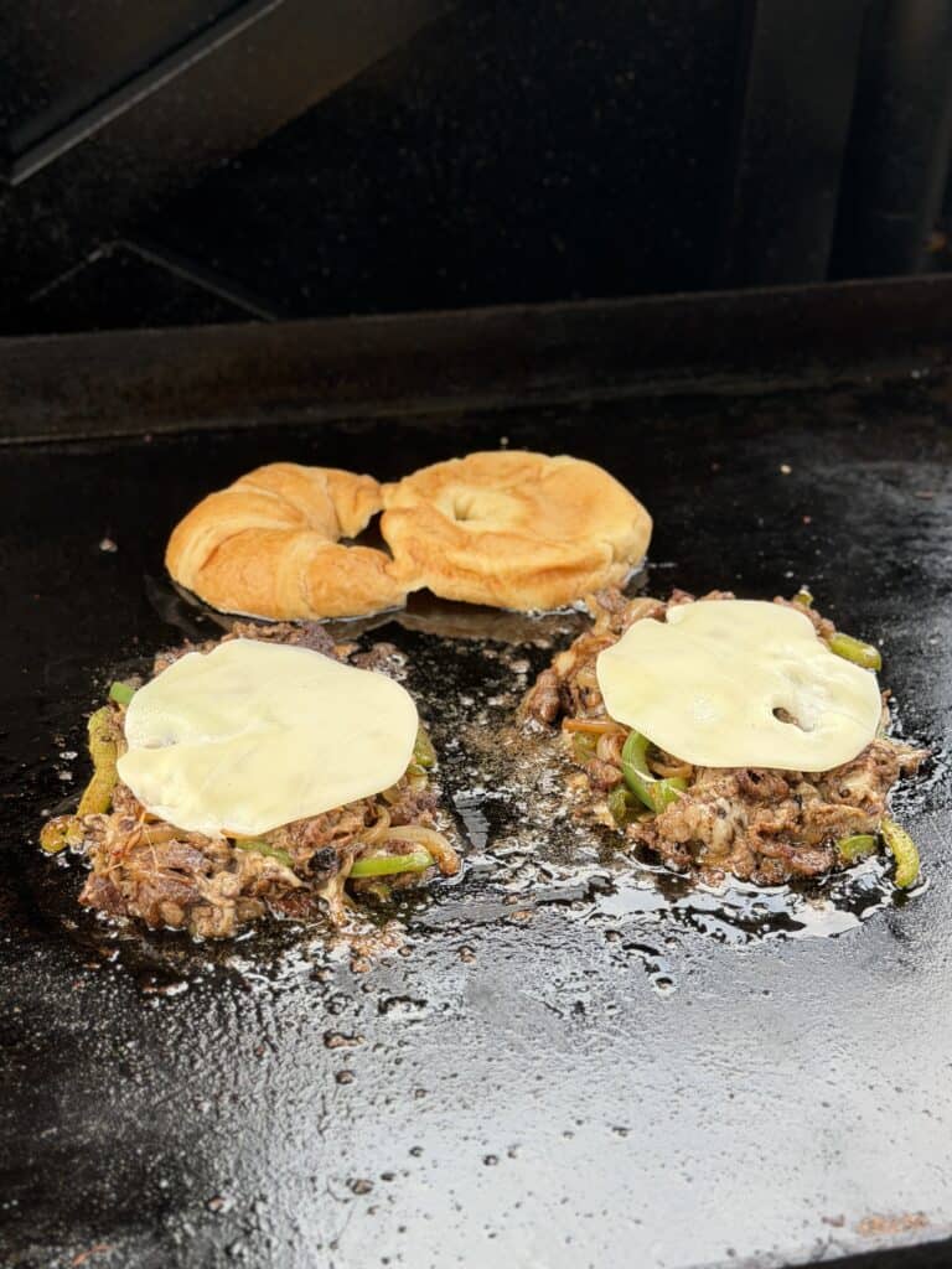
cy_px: 634
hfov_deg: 30.3
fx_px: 1760
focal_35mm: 48
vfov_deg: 39.7
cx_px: 476
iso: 64
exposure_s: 1/530
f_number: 1.78
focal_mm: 6.76
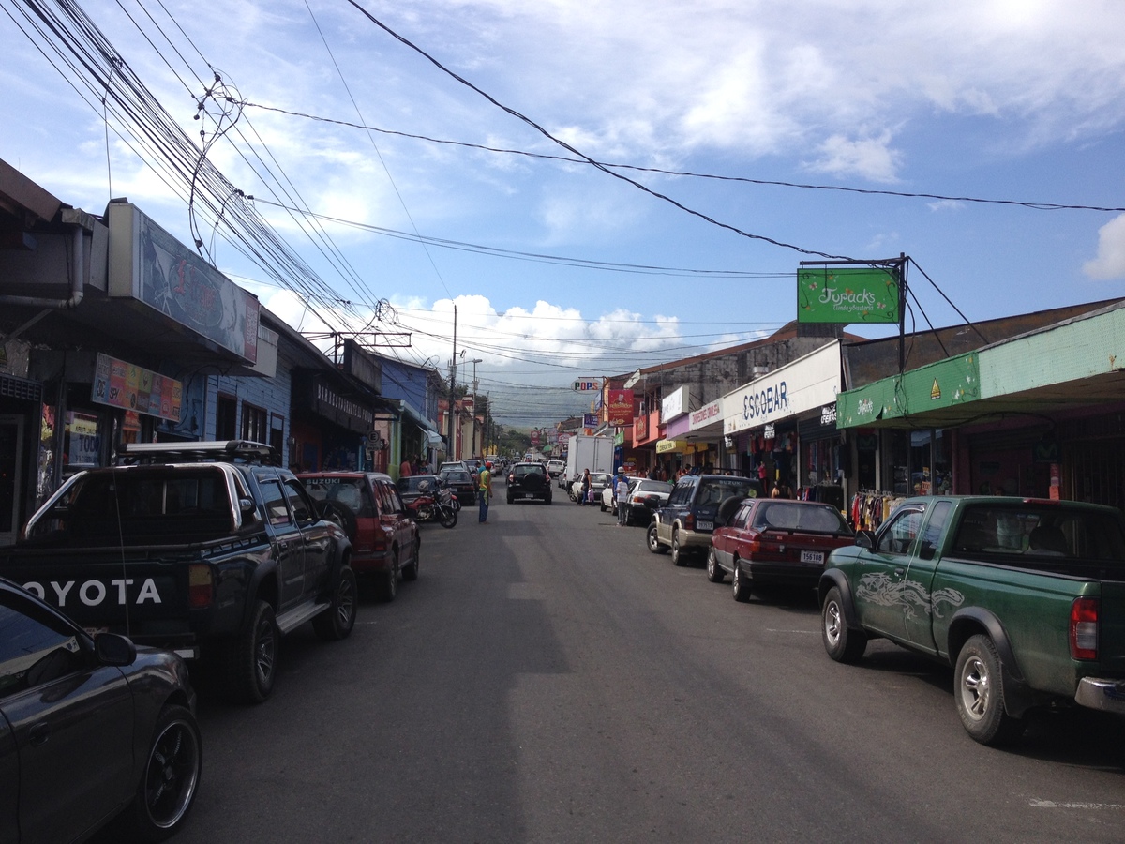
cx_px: 562
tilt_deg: +1.2
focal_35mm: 35
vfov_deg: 40.7
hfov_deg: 52.6
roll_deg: +1.3
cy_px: 422
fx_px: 1137
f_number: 2.4
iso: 50
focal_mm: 4.28
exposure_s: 1/1534
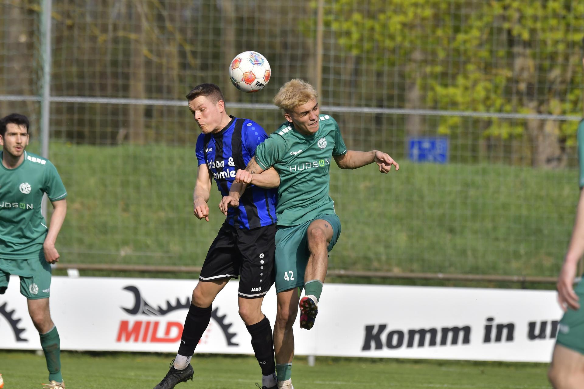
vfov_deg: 2.9
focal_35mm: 480
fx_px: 7786
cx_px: 292
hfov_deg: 4.3
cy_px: 194
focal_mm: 320
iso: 800
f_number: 7.1
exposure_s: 1/5000
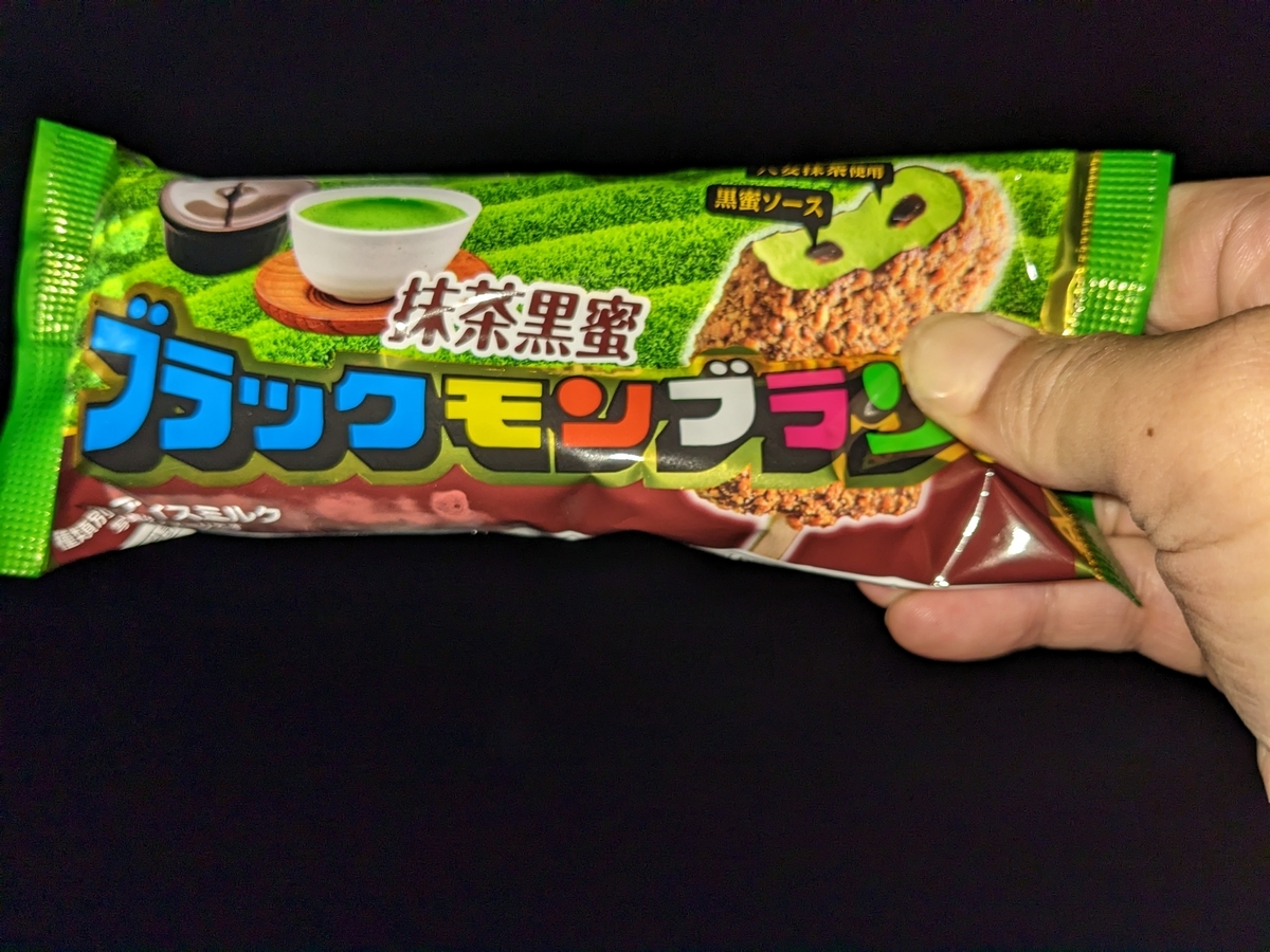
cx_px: 635
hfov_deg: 65.3
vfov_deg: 51.4
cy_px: 476
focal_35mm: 27
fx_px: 991
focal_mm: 4.38
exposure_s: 1/89.9
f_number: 1.73
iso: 105
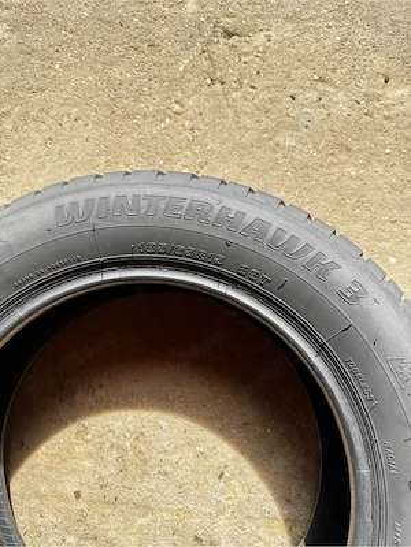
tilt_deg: -81.4
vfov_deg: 71.6
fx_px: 380
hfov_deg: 56.8
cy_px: 274
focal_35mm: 24
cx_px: 206
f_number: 1.78
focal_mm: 6.76
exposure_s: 1/604
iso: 80
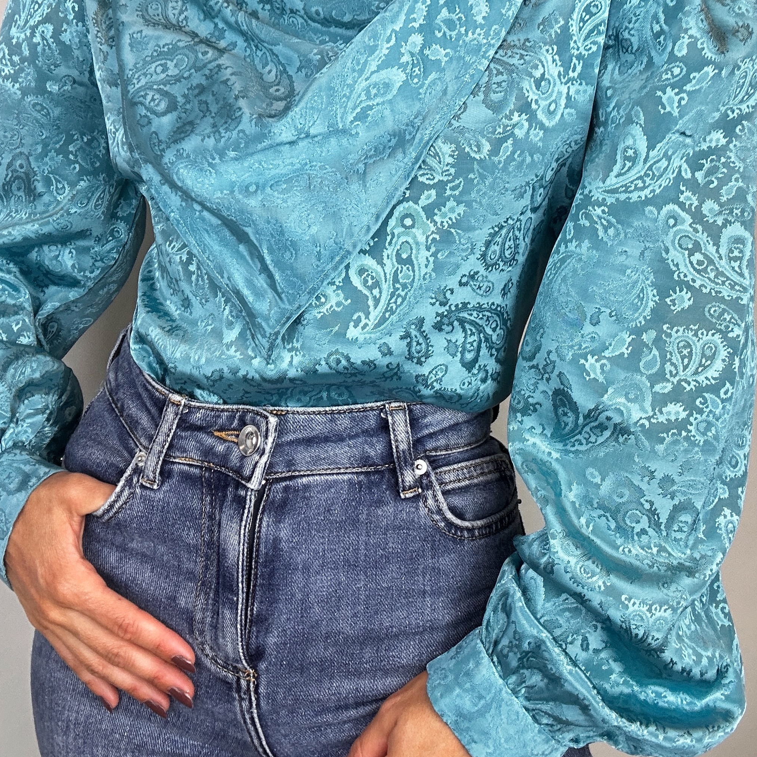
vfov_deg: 44.1
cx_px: 376
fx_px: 915
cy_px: 239
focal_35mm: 37
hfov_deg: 44.9
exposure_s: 1/100
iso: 50
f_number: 1.9
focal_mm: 2.69
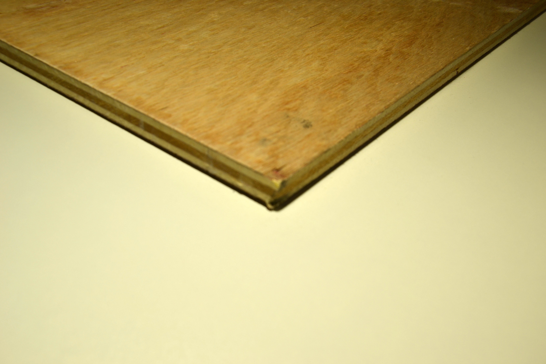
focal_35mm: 42
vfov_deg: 31.9
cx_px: 273
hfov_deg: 46.4
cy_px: 182
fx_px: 637
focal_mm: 28
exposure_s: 1/125
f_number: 7.1
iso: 100
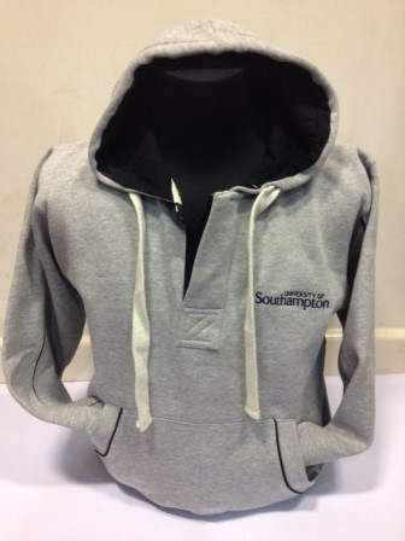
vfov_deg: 52.6
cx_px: 202
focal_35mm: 35
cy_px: 270
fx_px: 546
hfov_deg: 40.7
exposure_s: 1/20
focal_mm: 4.28
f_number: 2.4
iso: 80
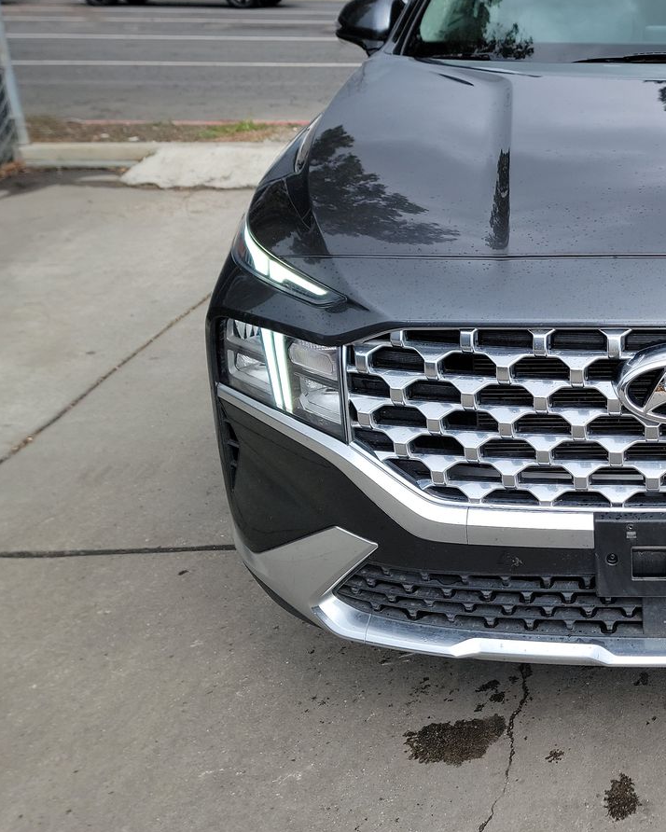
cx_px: 698
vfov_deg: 43.3
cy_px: 284
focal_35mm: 42
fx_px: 1034
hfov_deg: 32.2
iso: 50
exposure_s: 1/348
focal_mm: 6.7
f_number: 1.8
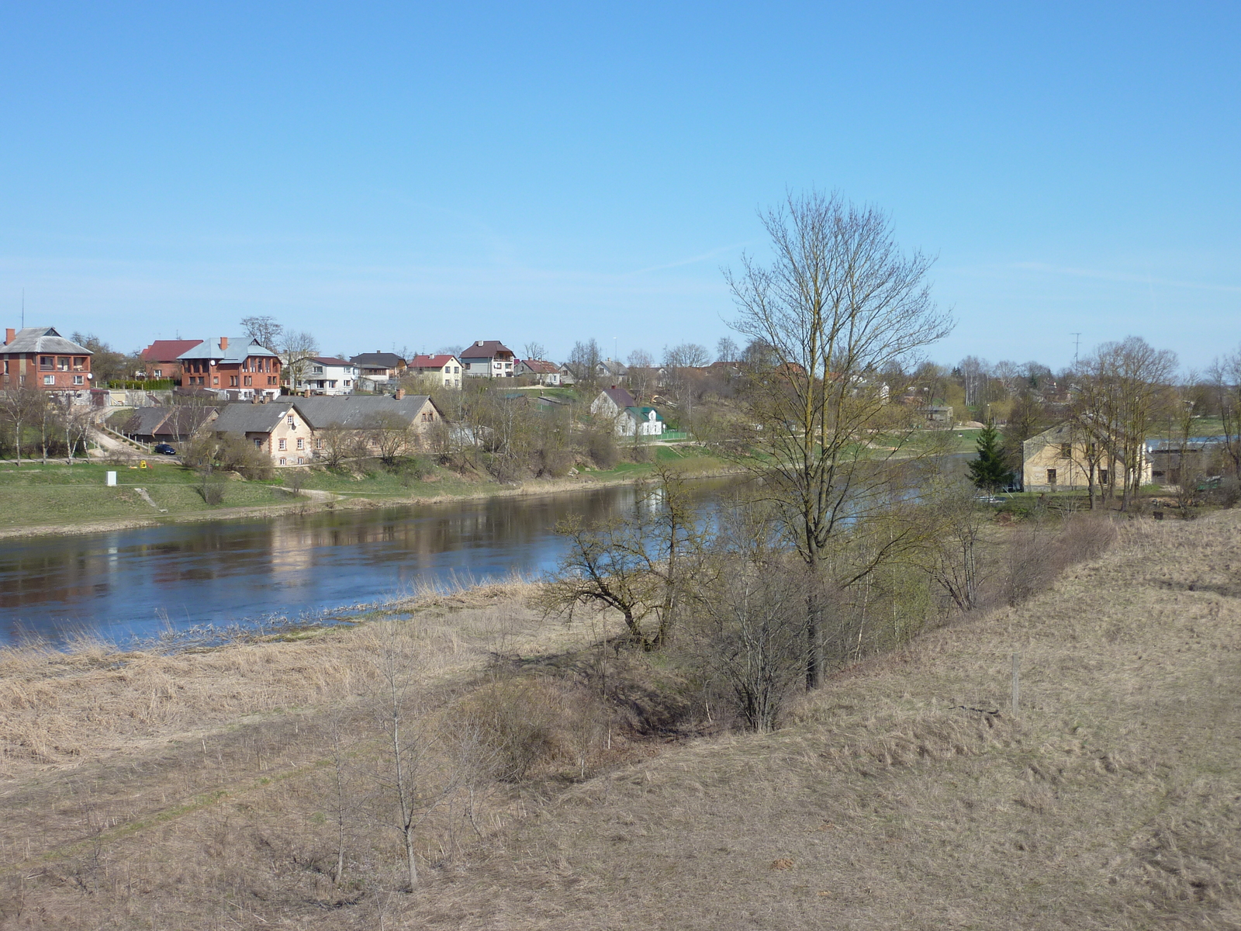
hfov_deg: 44.8
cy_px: 466
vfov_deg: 34.3
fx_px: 1506
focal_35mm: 42
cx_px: 620
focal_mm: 6.9
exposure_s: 1/400
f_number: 5
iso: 80
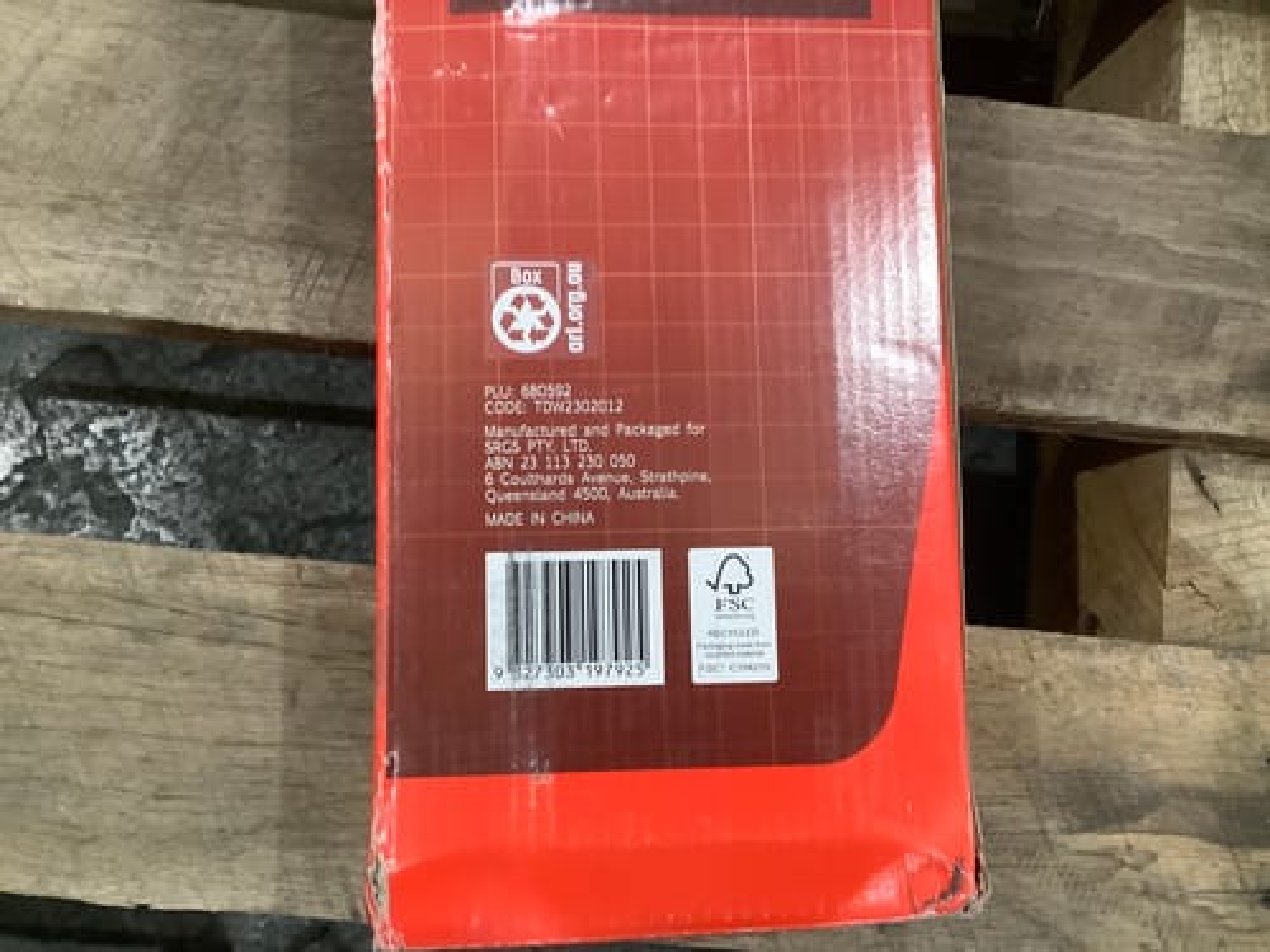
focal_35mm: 31
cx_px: 635
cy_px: 476
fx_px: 1137
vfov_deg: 45.4
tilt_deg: -83.0
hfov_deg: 58.4
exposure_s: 1/50
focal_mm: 3.3
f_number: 2.4
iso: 320
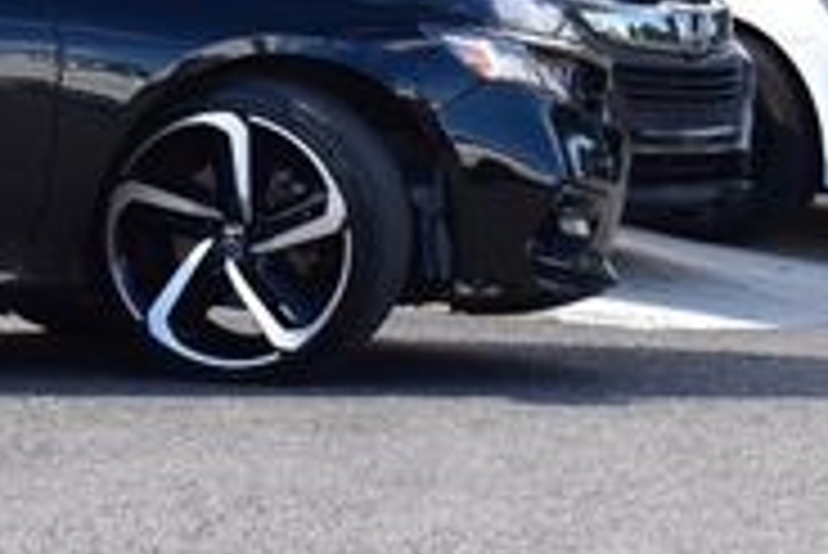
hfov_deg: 10.1
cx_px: -374
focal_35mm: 198
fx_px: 4557
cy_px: -23
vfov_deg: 6.9
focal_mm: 38
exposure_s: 1/200
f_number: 10
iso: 400
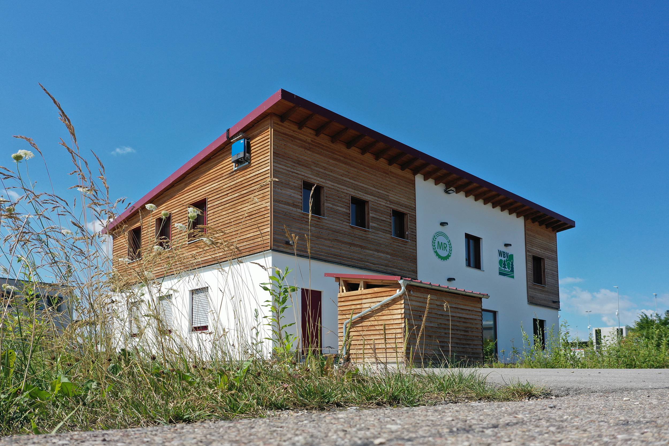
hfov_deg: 65.5
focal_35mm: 28
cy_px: 223
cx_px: 334
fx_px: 520
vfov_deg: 46.4
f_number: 5.6
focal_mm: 10.26
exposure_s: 1/500
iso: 100
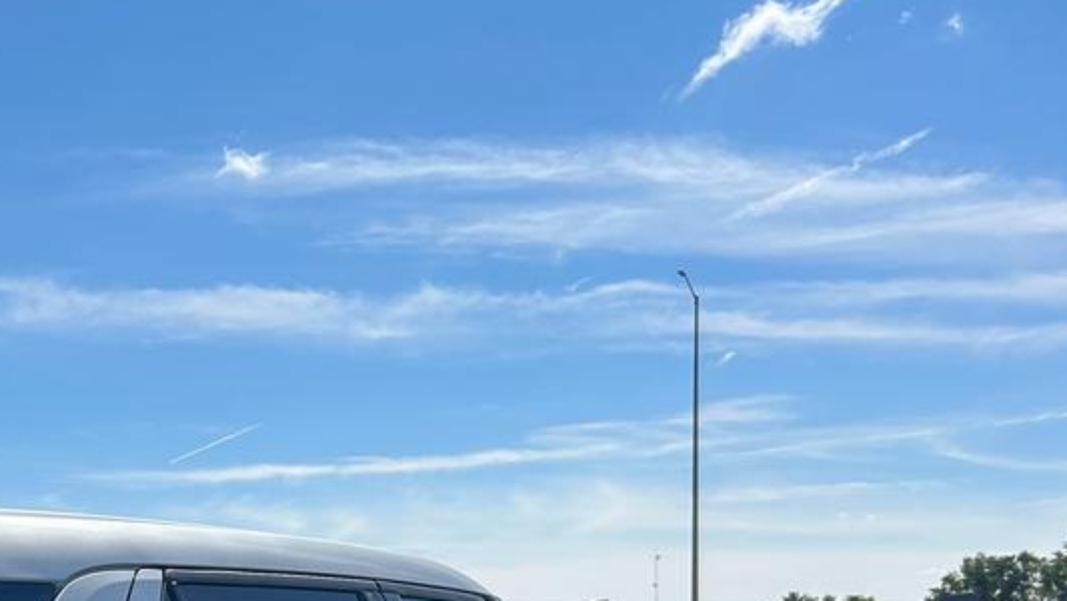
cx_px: -94
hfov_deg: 28.3
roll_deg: +2.7
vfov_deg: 16.3
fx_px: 1924
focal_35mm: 68
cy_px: 883
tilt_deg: -6.0
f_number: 1.5
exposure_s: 1/5882
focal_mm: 5.7
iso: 50
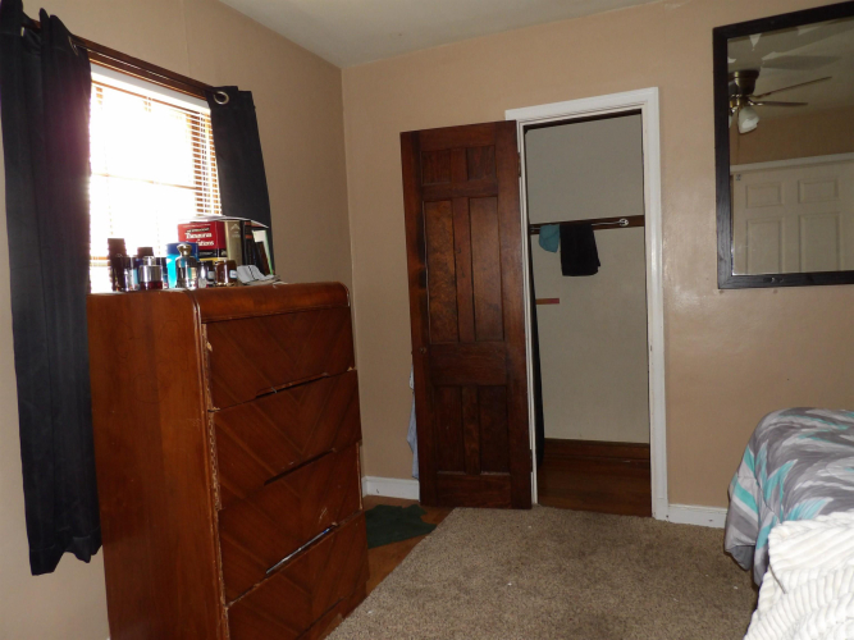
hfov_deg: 71.6
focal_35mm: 24
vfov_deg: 56.8
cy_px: 320
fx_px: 592
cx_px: 427
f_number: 3.2
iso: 200
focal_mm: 4.3
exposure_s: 1/26
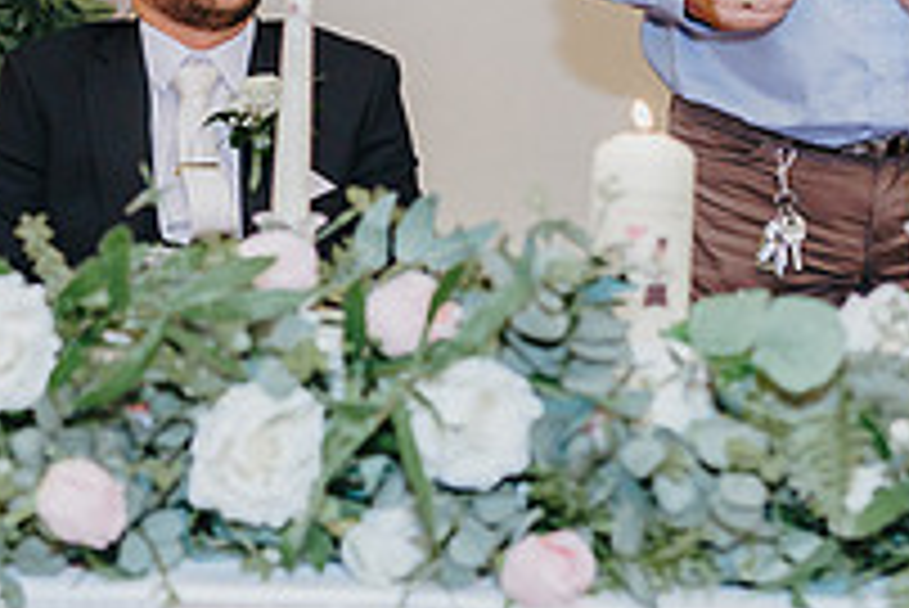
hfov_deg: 18.3
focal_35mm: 111
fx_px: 2805
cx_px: 231
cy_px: 245
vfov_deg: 12.4
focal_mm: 35
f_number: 2.2
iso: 1000
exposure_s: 1/200
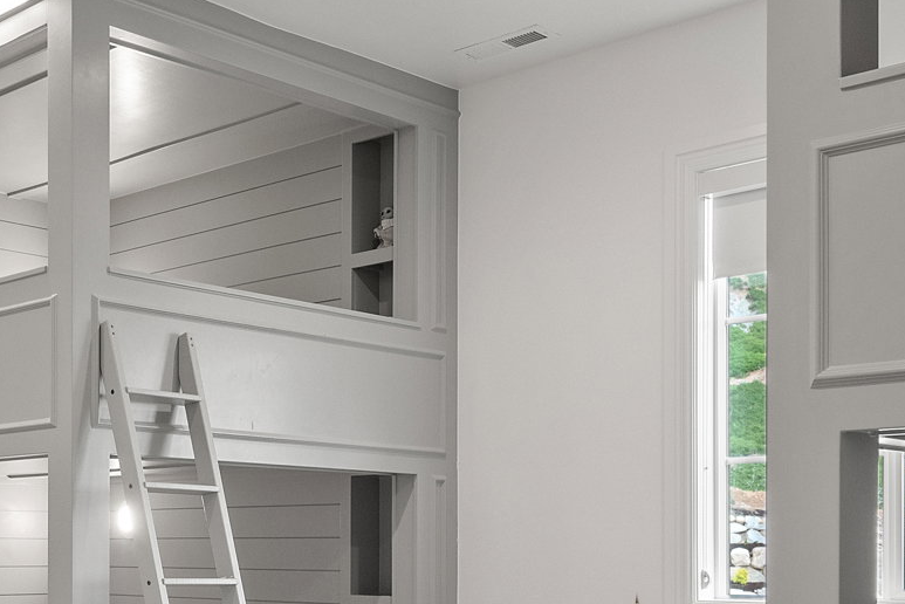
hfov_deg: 35.3
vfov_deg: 23.9
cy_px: 551
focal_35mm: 55
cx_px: 204
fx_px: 1383
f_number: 8
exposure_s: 1/2
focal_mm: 17
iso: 500
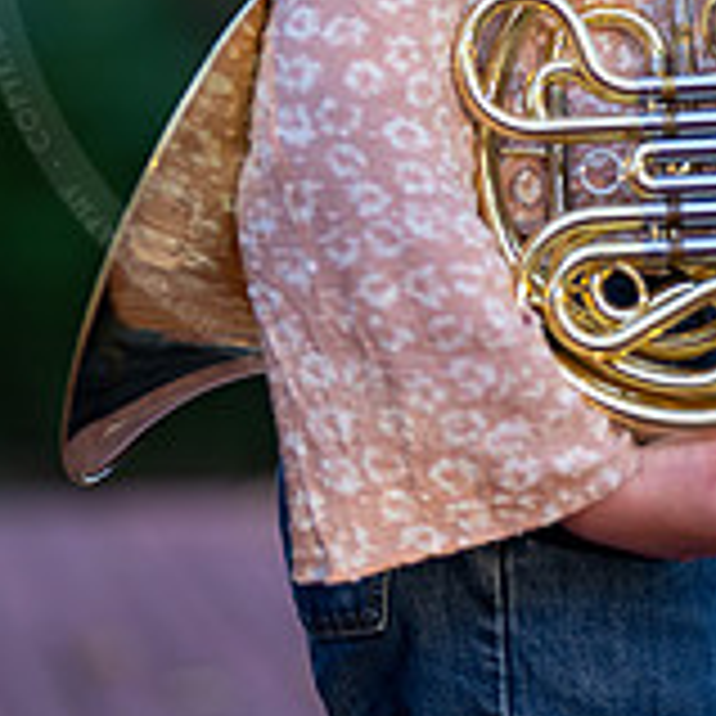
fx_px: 4774
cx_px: 563
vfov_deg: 8.5
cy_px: -117
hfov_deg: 8.6
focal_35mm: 204
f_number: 1.2
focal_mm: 85
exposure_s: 1/640
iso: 160
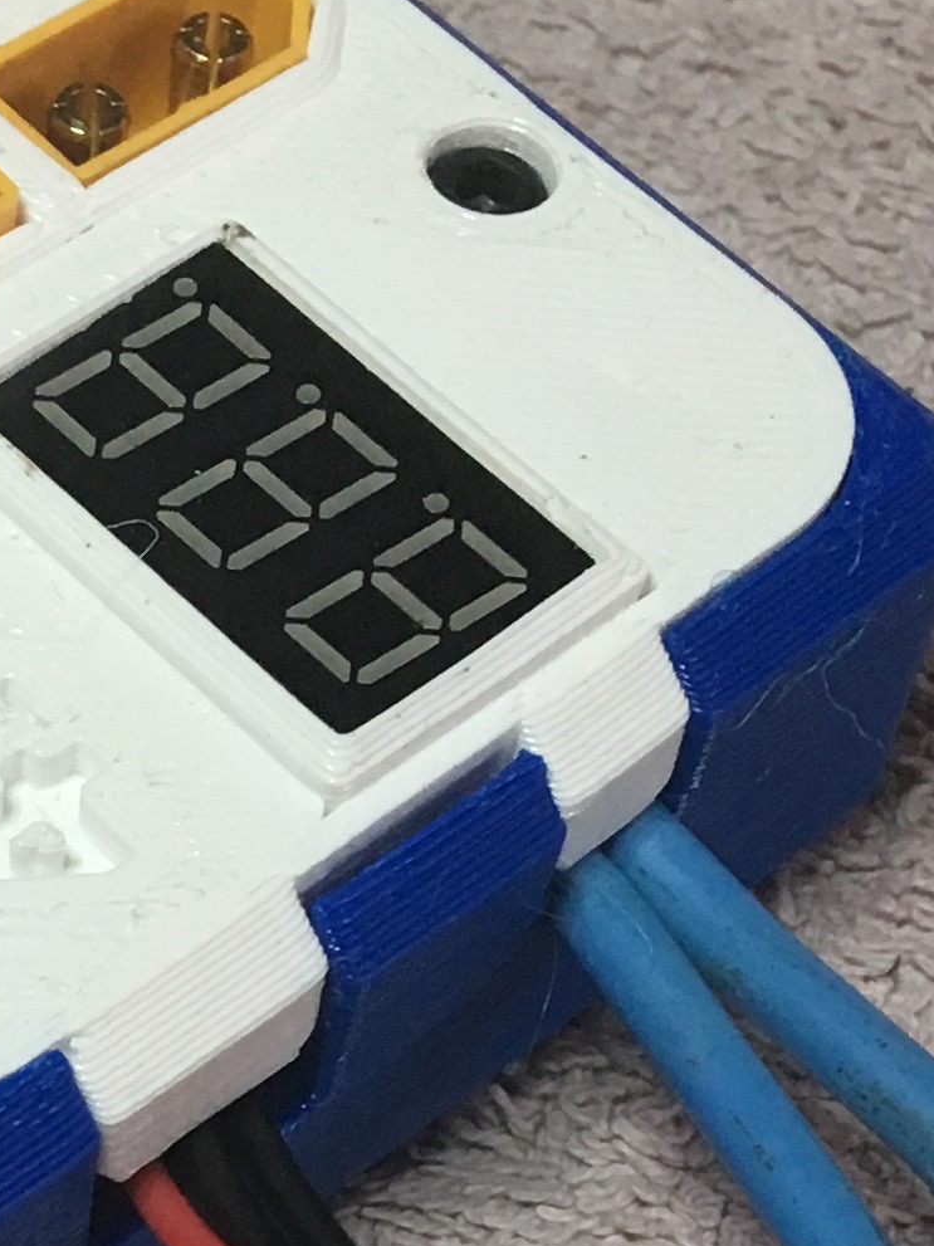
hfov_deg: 12.5
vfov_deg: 16.2
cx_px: 79
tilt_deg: -68.1
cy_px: 1374
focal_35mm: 118
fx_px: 4246
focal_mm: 4.15
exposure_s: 1/33
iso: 125
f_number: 2.2
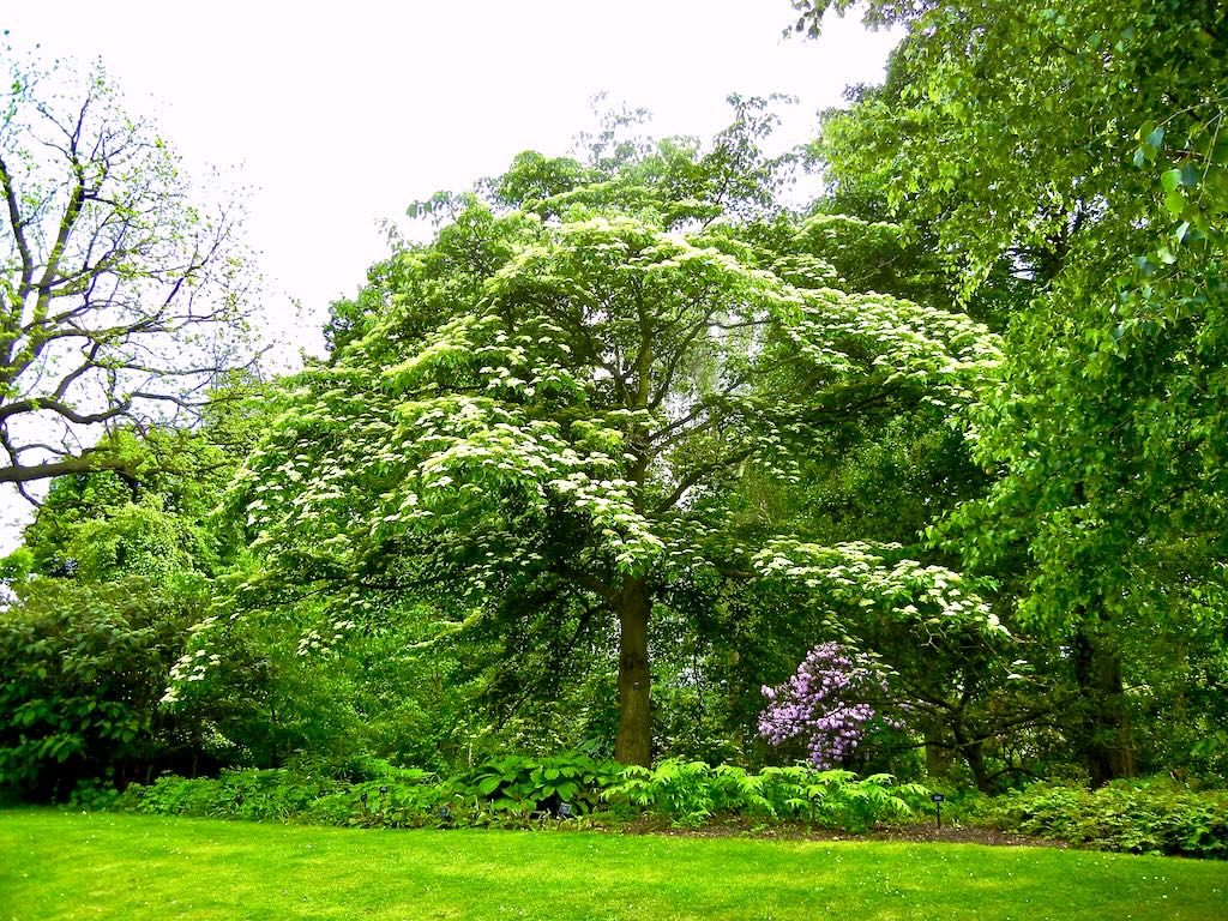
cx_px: 614
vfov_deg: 46.8
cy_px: 460
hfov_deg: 60.0
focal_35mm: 30
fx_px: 1064
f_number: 3.5
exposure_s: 1/208
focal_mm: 5.4
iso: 160
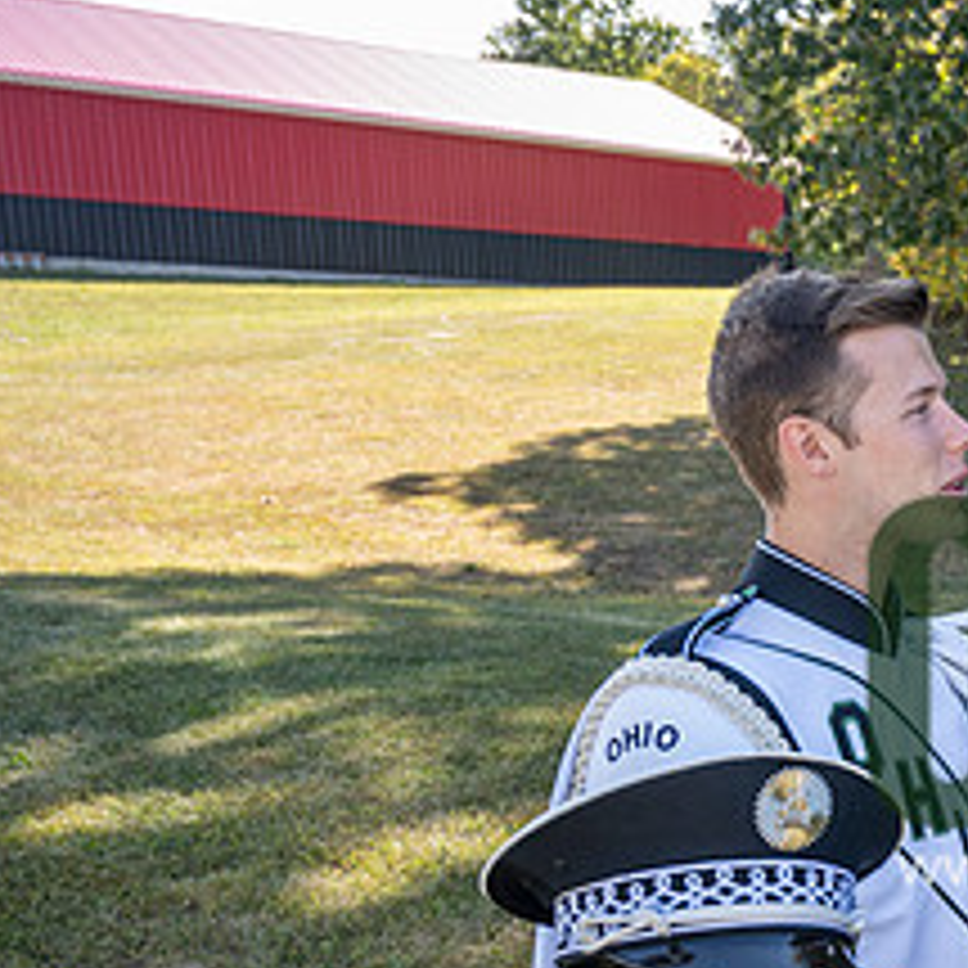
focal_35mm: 55
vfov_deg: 30.6
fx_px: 1740
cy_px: 709
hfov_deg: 26.9
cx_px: 1207
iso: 250
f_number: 4.5
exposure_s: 1/250
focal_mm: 24
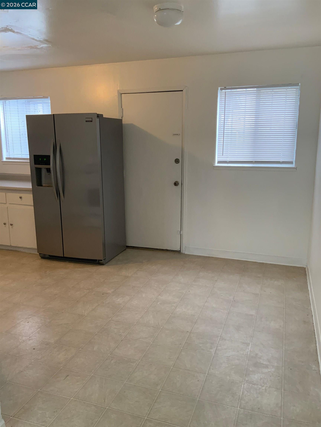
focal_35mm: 29
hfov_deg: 48.2
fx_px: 359
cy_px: 214
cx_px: 160
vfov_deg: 61.7
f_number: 1.8
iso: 125
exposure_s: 1/60
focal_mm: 3
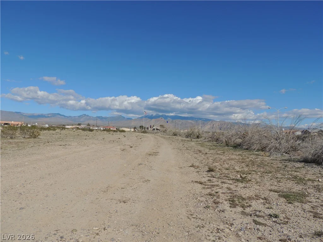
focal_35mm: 24
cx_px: 162
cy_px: 121
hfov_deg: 71.6
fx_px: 224
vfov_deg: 56.8
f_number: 3.3
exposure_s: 1/2000
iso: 100
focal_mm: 4.3
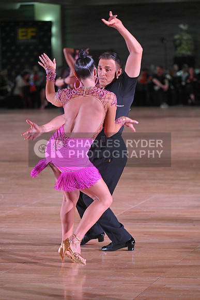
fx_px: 1083
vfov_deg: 15.8
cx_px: 100
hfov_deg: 10.6
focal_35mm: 130
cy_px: 150
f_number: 4.5
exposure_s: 1/400
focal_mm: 130
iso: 5000
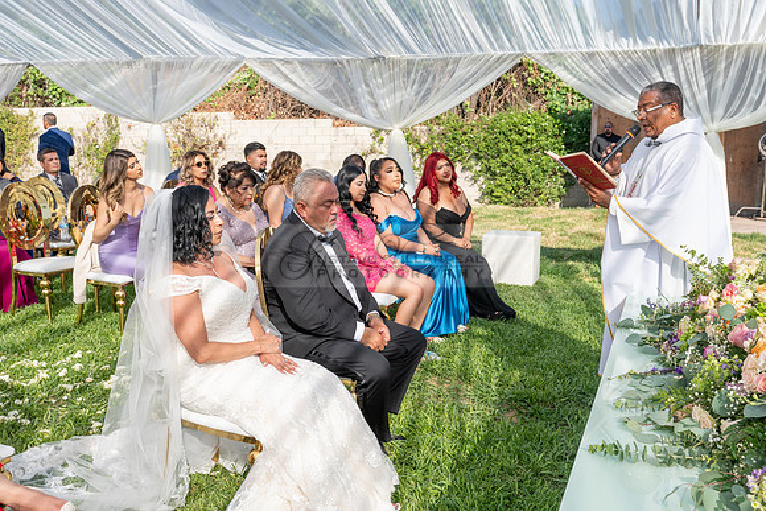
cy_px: 246
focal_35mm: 36
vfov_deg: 36.6
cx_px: 414
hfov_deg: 52.7
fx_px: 772
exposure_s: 1/640
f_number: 6.3
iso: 200
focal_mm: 28
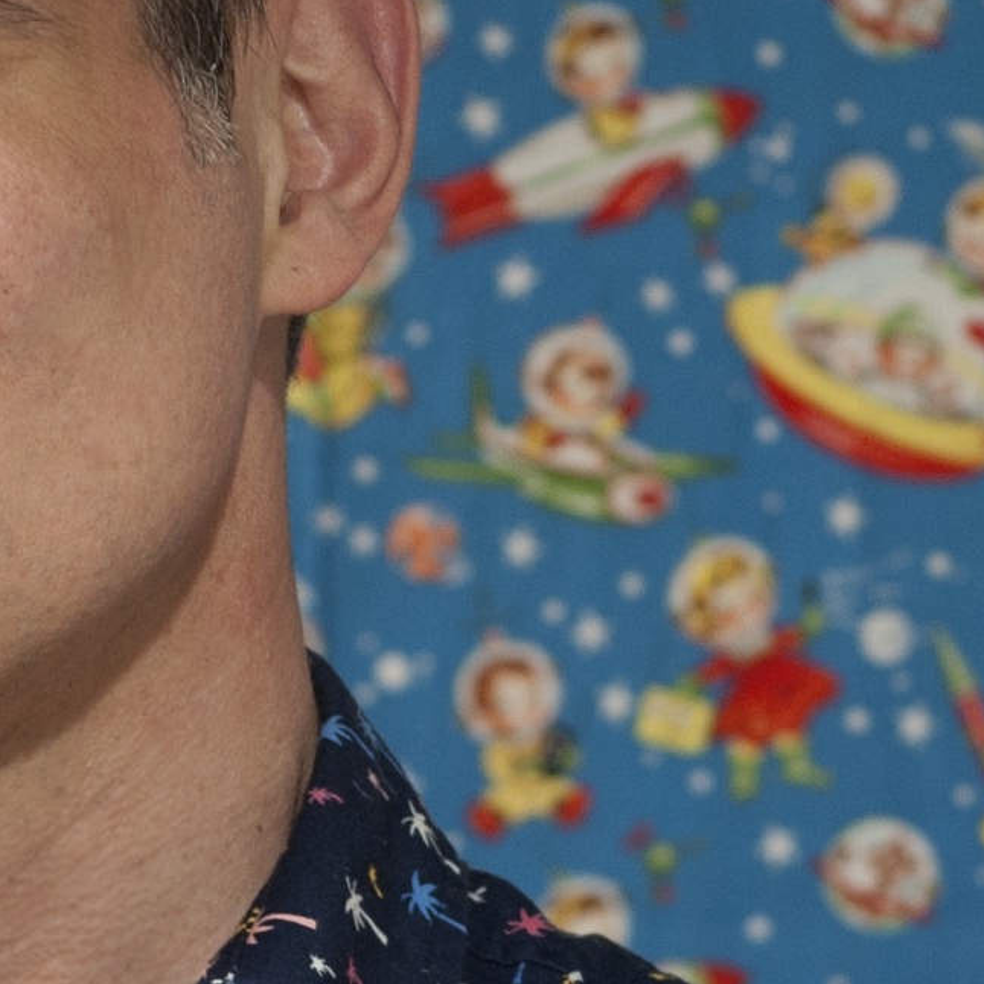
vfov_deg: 6.3
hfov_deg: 6.3
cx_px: 632
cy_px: 606
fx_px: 9005
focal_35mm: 280
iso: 640
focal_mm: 50
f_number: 3.5
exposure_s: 1/60
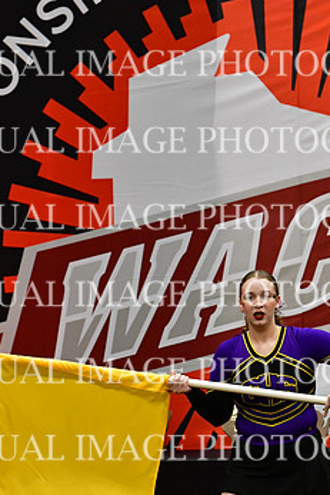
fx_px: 5343
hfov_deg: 3.5
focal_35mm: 389
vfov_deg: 5.3
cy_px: 409
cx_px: 188
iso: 4000
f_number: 4
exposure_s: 1/500
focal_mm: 155
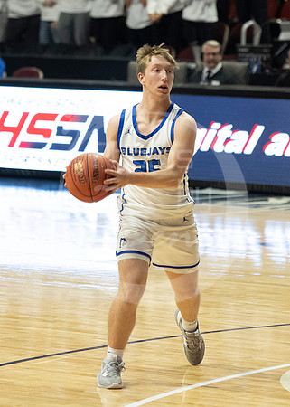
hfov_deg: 5.2
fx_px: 3164
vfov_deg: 7.3
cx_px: 139
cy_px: 90
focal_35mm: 274
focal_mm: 120
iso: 2500
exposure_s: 1/800
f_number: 2.8
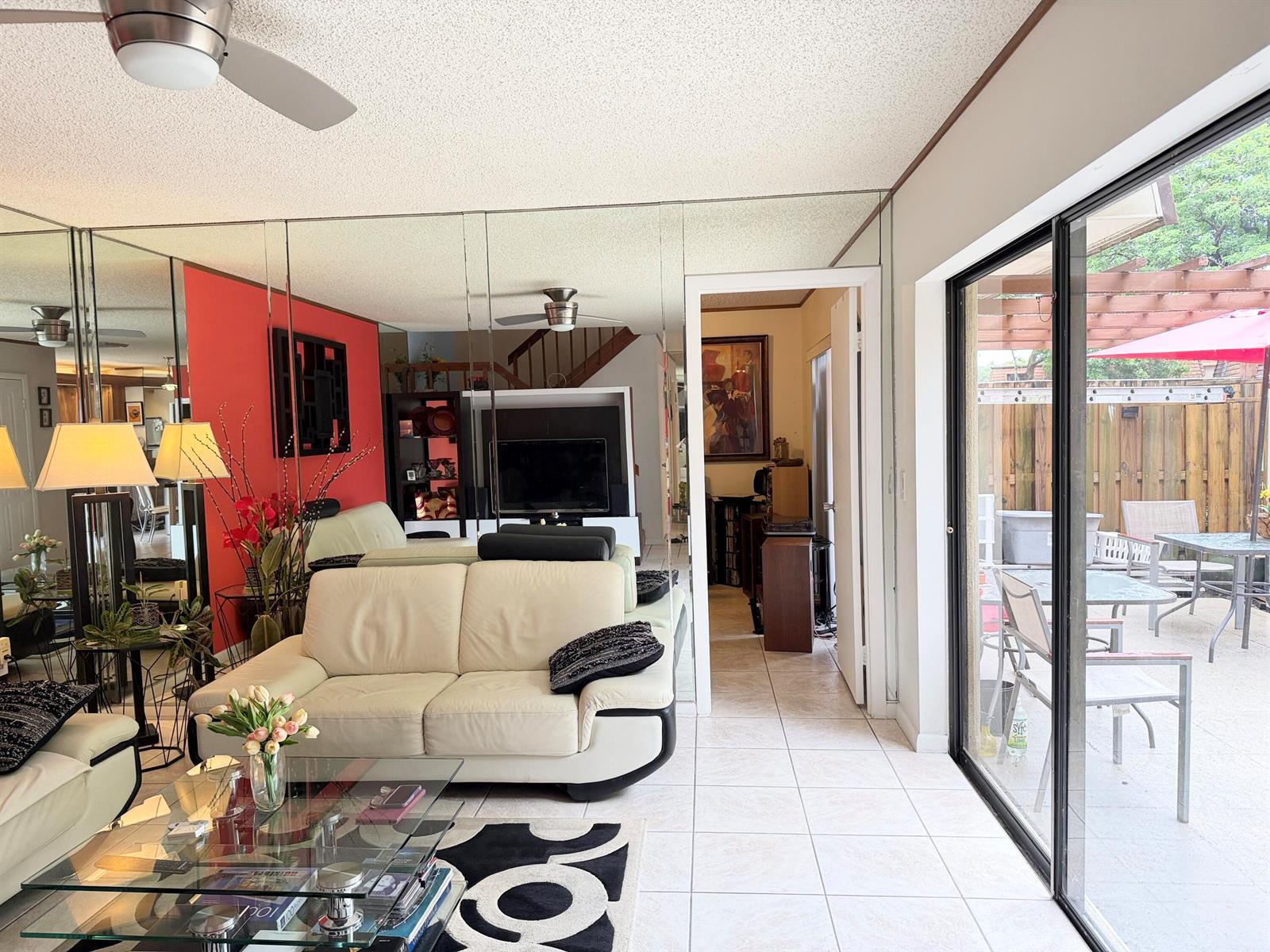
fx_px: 881
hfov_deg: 71.6
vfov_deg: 56.8
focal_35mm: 24
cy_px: 476
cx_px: 635
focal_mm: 6.76
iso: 200
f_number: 1.78
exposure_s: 1/120
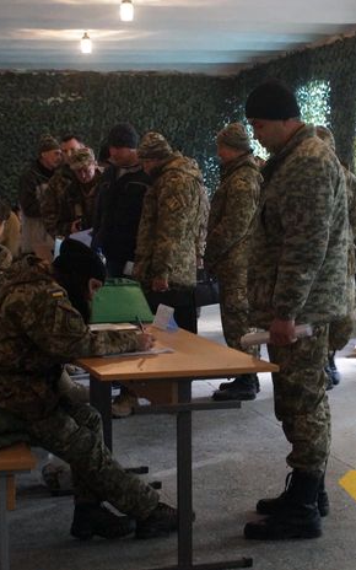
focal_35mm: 81
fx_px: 1254
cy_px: 285
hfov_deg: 16.1
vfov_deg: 25.6
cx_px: 264
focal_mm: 35
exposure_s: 1/40
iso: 3200
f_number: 5.6
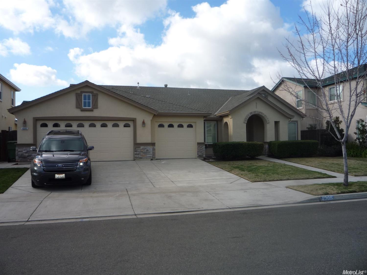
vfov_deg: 46.8
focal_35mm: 30
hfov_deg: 60.0
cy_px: 138
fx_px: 318
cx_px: 184
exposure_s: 1/400
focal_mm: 5.2
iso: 100
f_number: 5
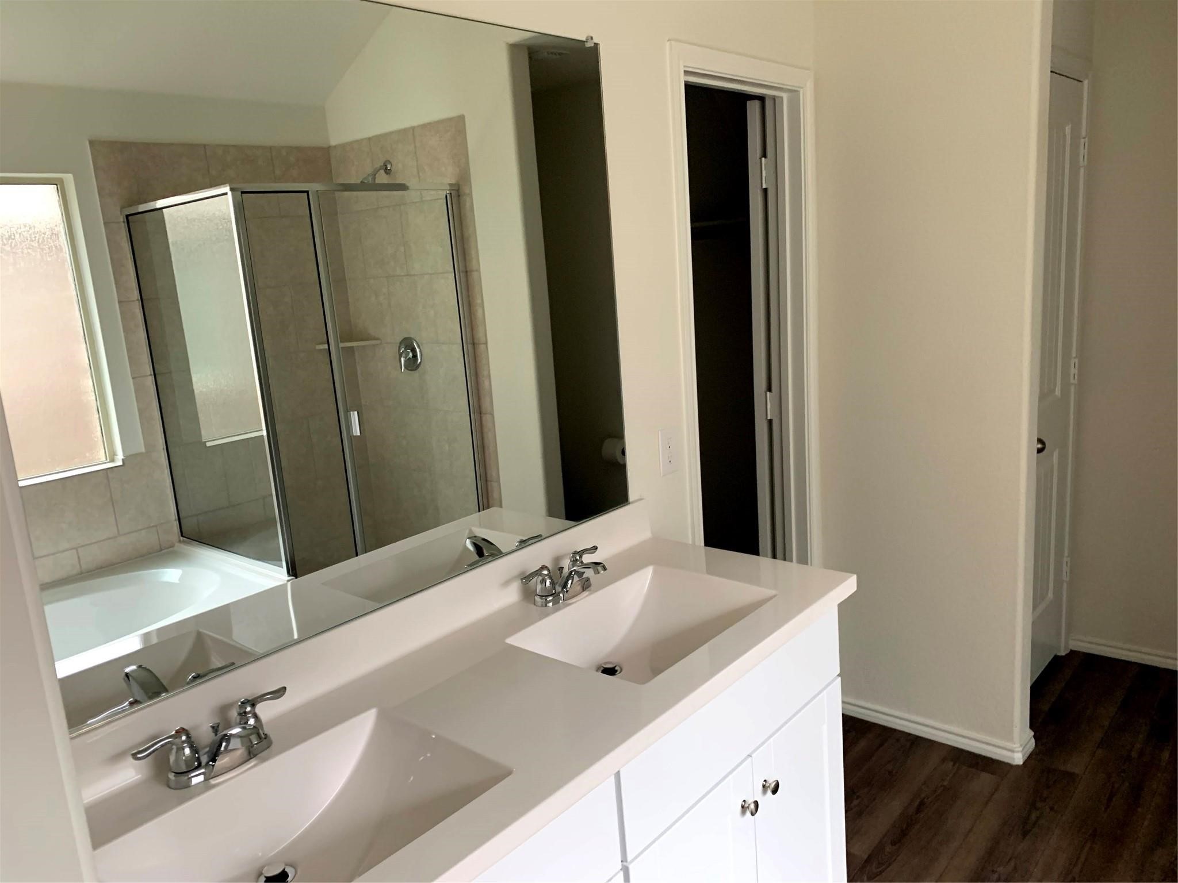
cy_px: 442
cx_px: 589
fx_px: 885
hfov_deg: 67.3
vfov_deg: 53.1
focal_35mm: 26
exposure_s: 1/60
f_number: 1.8
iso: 125
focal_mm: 4.25
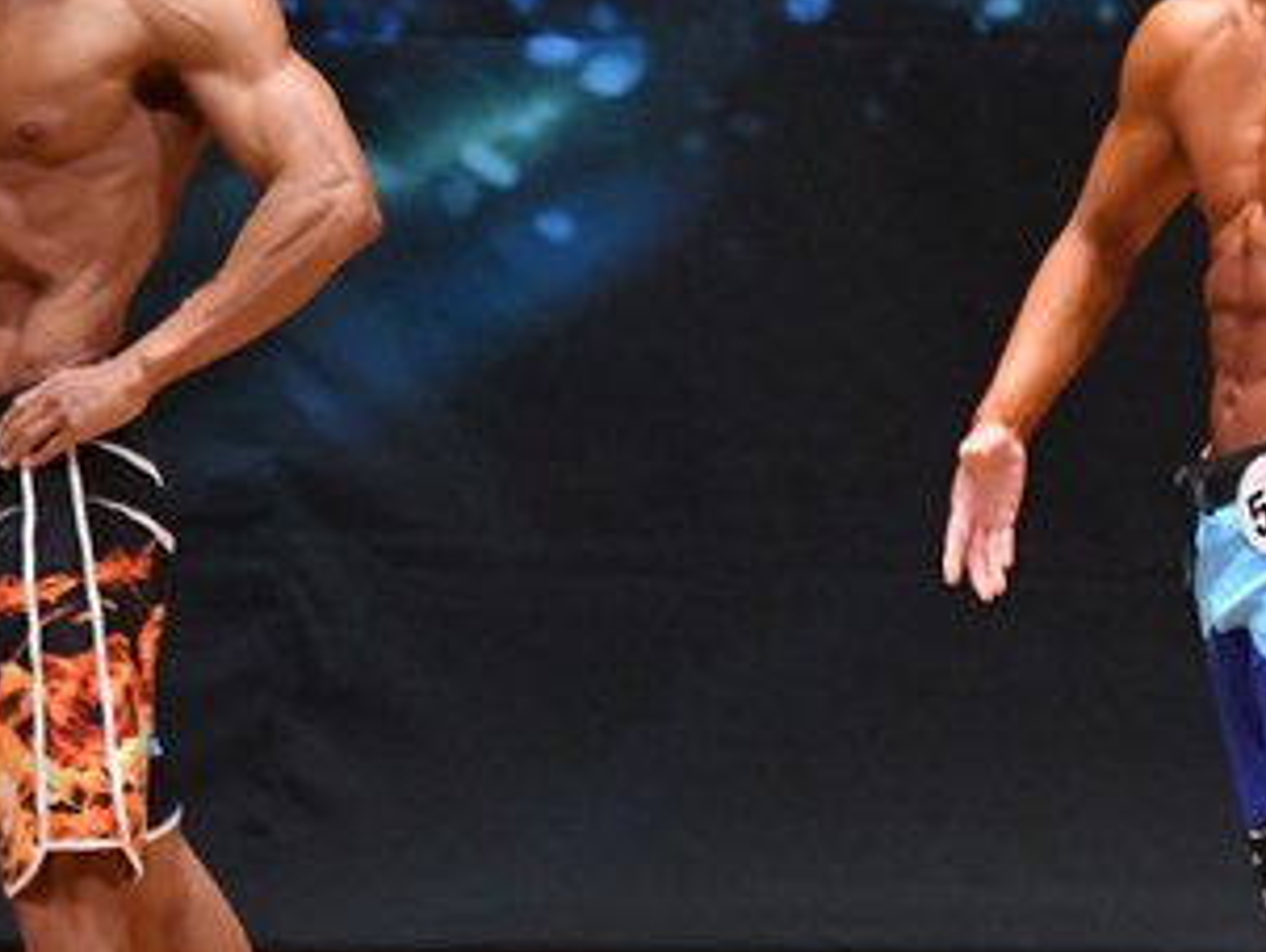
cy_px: 537
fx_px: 22986
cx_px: 1167
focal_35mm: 628
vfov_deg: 2.4
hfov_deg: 3.2
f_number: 5.6
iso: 8000
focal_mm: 170
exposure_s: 1/400
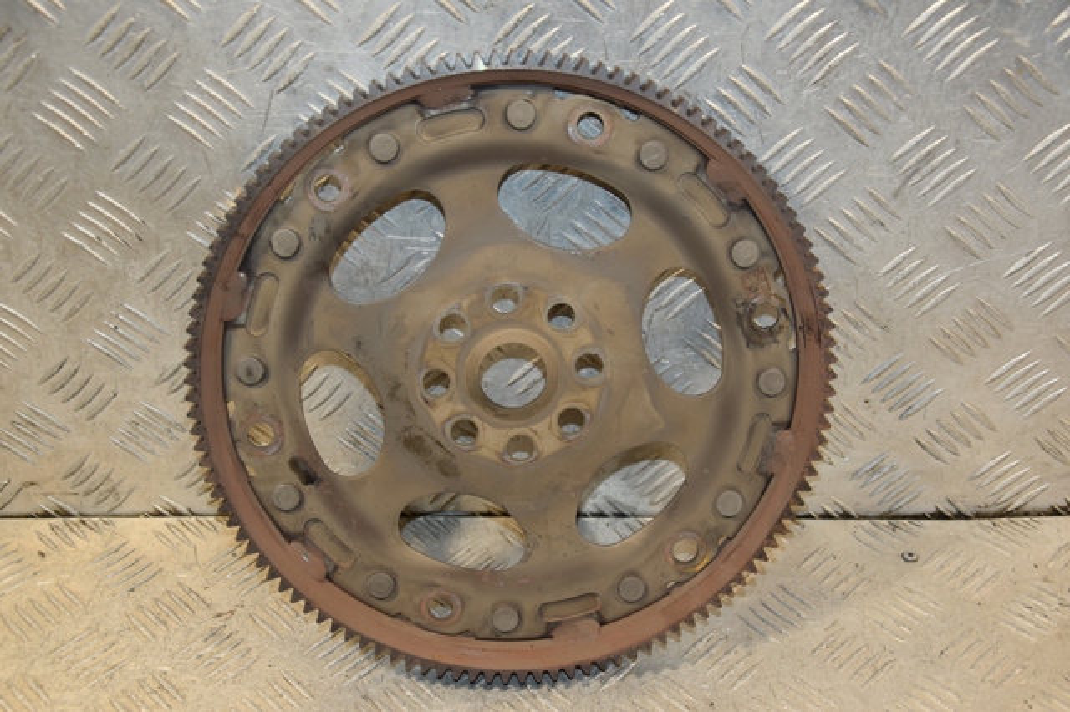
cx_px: 535
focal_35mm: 52
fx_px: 1560
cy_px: 356
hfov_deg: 37.9
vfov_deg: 25.7
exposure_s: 1/125
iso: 800
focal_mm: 35
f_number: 5
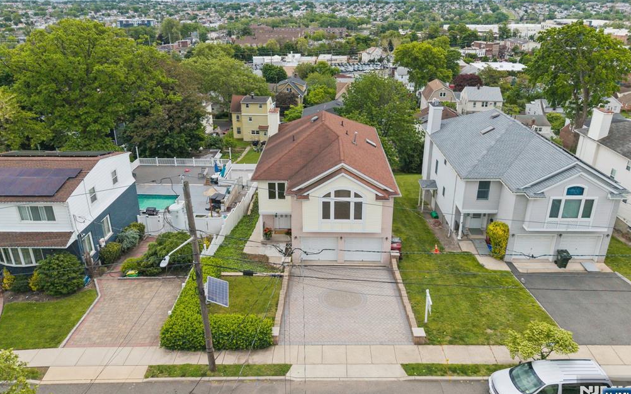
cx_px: 318
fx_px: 447
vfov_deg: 47.4
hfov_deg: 70.4
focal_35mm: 26
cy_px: 164
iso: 200
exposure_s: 1/1600
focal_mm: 8.7
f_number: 1.8
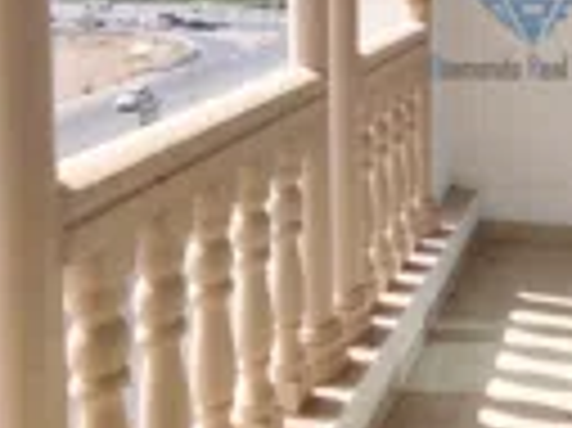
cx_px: 531
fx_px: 677
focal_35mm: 41
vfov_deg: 32.6
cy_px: 14
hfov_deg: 41.6
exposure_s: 1/1331
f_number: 2.2
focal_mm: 1.66
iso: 50
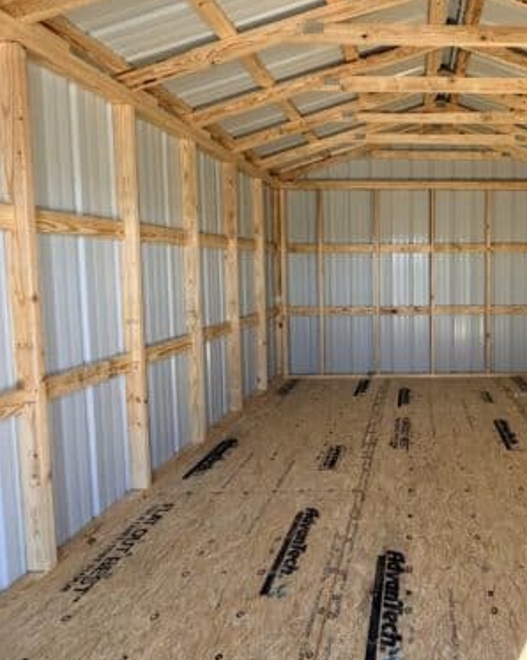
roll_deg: +0.4
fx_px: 429
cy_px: 292
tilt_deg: -2.3
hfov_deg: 57.8
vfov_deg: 74.8
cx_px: 430
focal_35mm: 22
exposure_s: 1/121
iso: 200
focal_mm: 2.22
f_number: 2.2
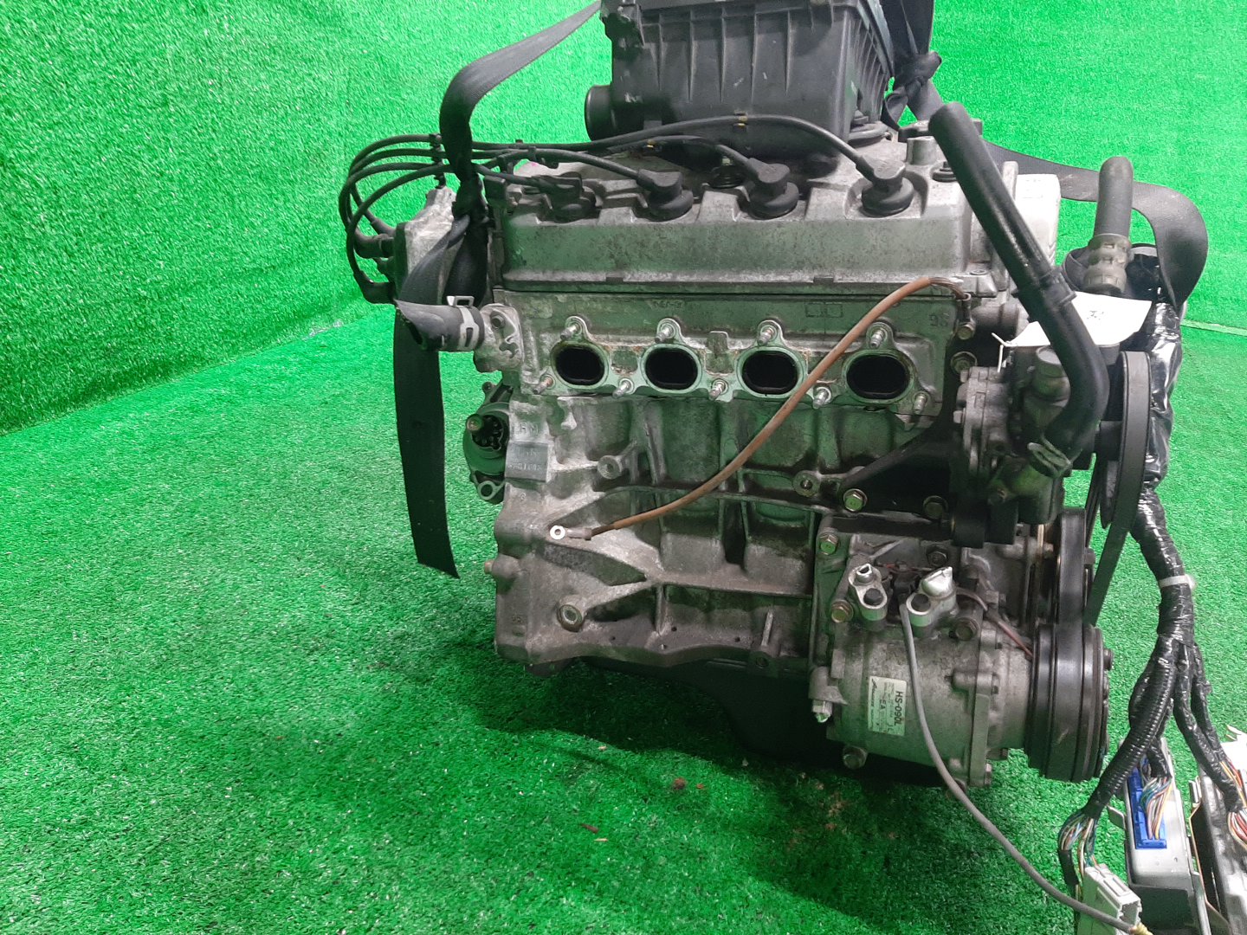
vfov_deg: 53.1
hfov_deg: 67.3
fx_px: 937
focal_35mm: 26
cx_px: 624
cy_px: 468
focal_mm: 3.93
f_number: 1.7
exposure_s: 1/33
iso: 170
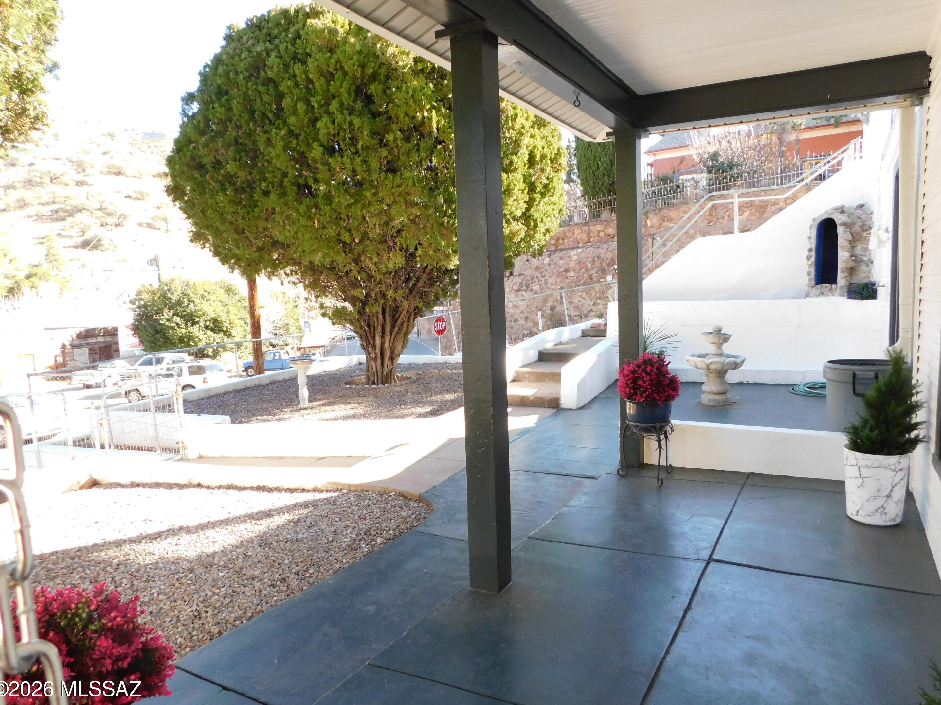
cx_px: 482
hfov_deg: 71.6
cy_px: 355
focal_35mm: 24
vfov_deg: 56.8
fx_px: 652
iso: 280
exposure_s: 1/250
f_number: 3
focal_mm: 4
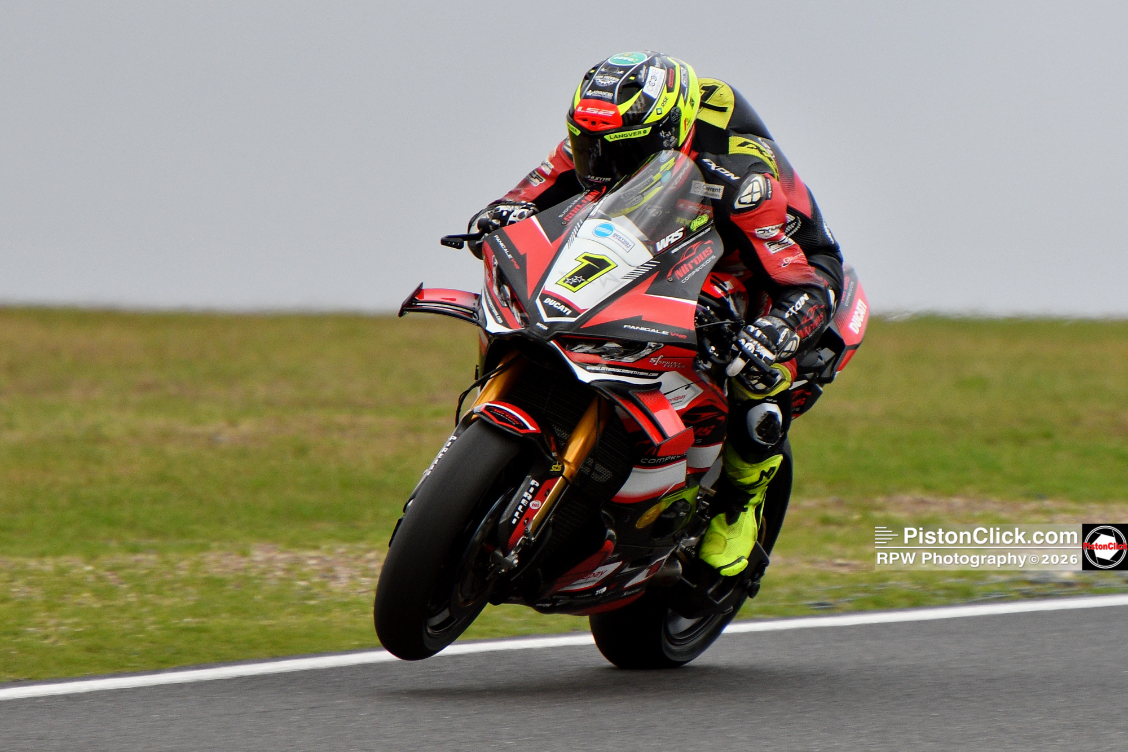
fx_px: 25063
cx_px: 564
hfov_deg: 2.6
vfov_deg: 1.7
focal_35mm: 800
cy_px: 376
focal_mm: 400
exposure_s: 1/1000
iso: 400
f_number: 6.3
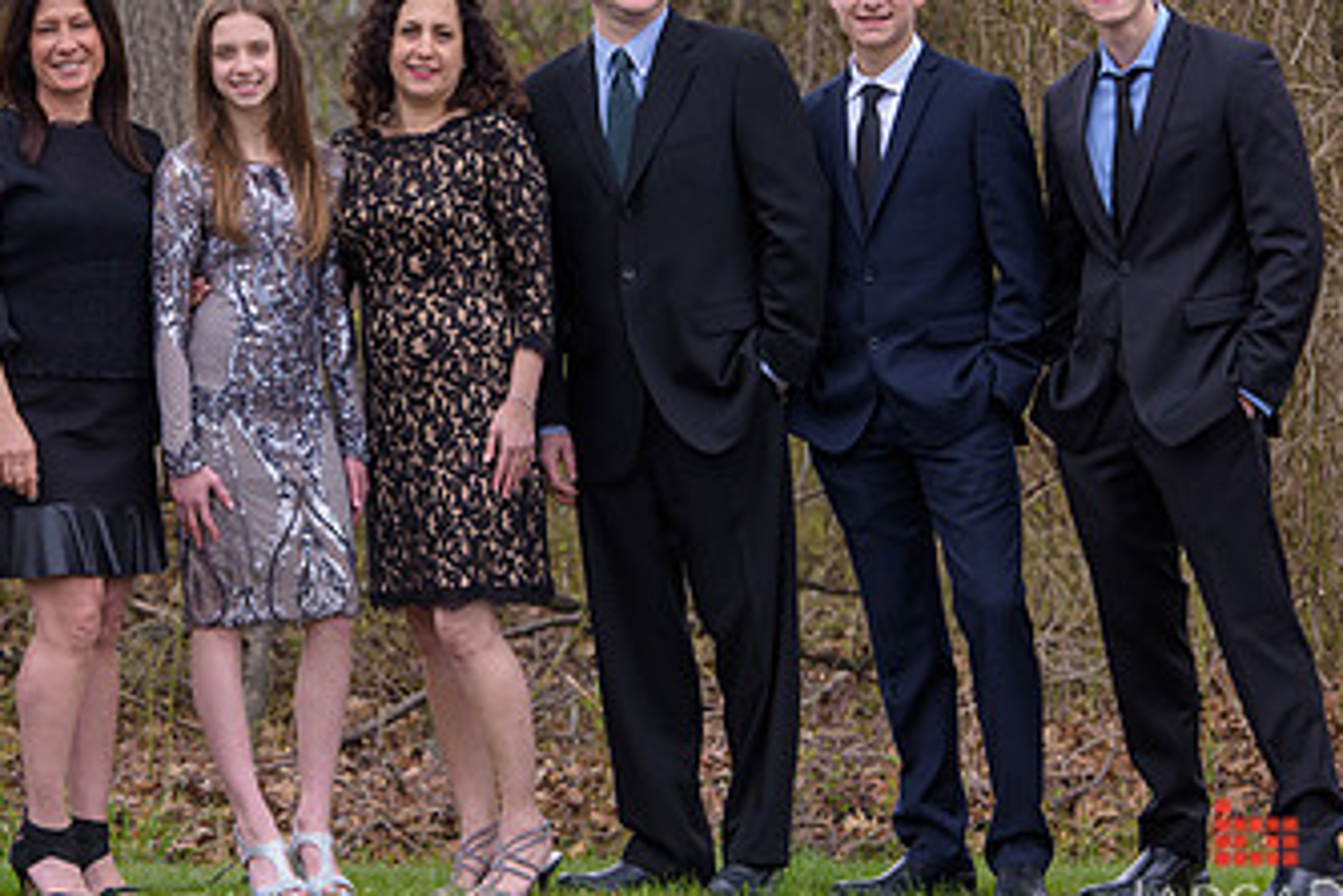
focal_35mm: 221
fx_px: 8248
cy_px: 305
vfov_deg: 6.2
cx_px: 334
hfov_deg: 9.3
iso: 400
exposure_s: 1/500
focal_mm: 116
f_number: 5
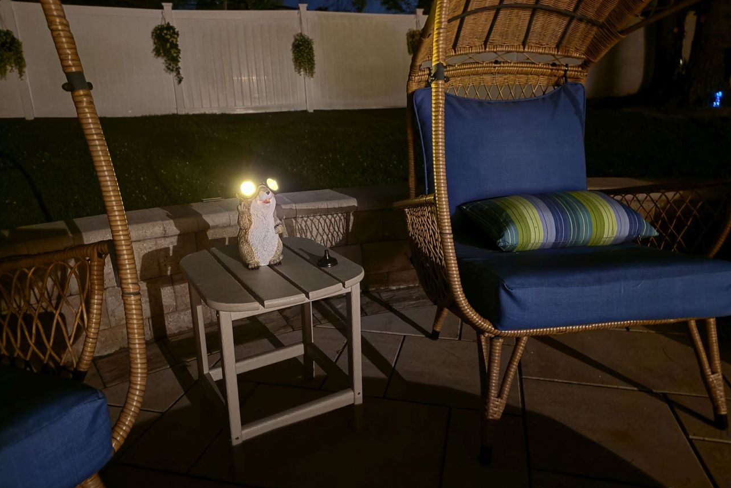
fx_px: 487
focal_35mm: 24
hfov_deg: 73.7
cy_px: 224
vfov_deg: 53.1
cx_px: 365
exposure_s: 1/3.45
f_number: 1.7
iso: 2000
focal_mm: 6.25
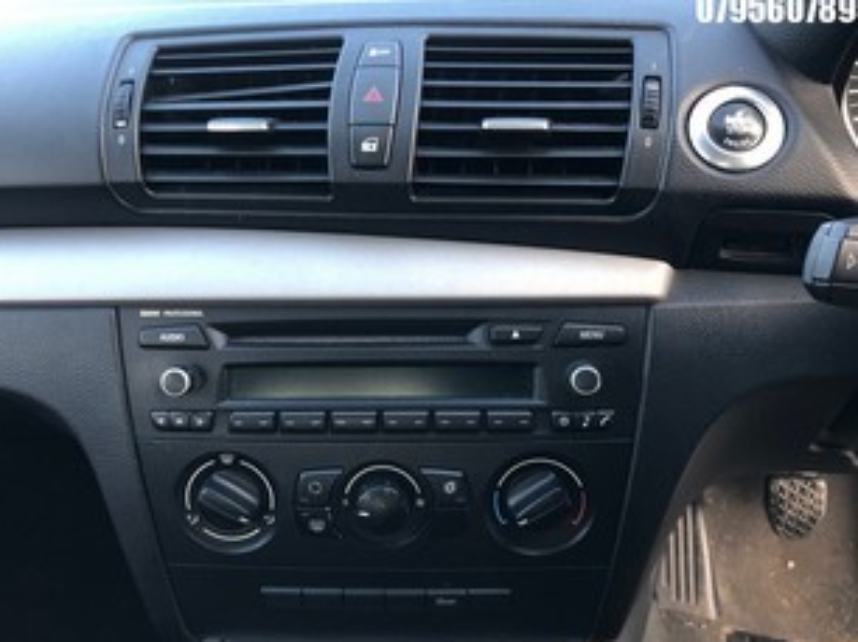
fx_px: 793
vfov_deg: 44.1
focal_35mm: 32
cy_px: 322
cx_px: 407
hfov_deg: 56.8
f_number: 1.8
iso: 25
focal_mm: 4
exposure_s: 1/30
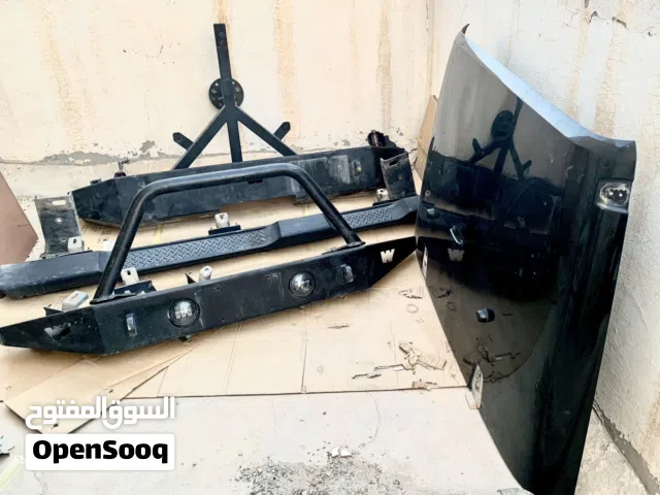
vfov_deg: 53.1
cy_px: 248
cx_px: 330
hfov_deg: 67.3
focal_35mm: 26
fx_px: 496
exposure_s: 1/94
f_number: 1.8
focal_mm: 4.25
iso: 100
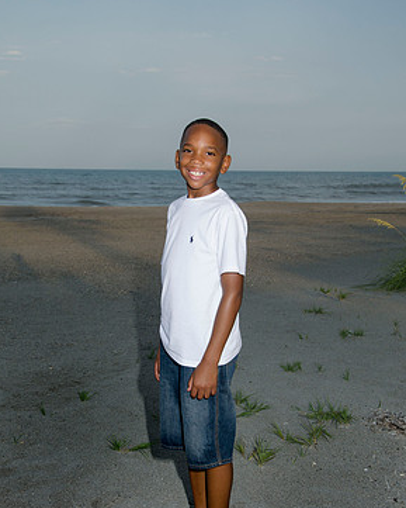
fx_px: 841
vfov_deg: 33.5
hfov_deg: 27.1
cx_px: 204
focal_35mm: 56
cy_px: 300
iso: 100
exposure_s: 1/250
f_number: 7.1
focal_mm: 32
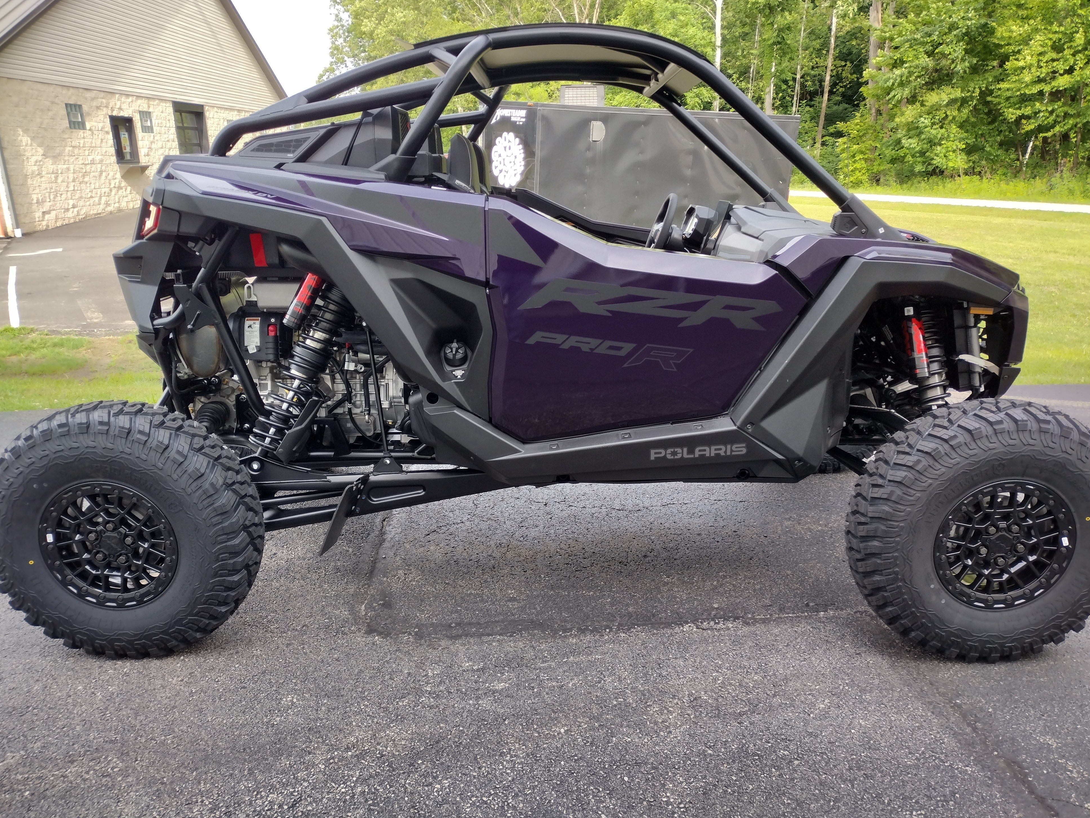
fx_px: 882
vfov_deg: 49.7
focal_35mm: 28
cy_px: 423
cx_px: 551
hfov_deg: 63.4
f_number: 1.7
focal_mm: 4.71
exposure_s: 1/360
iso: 100
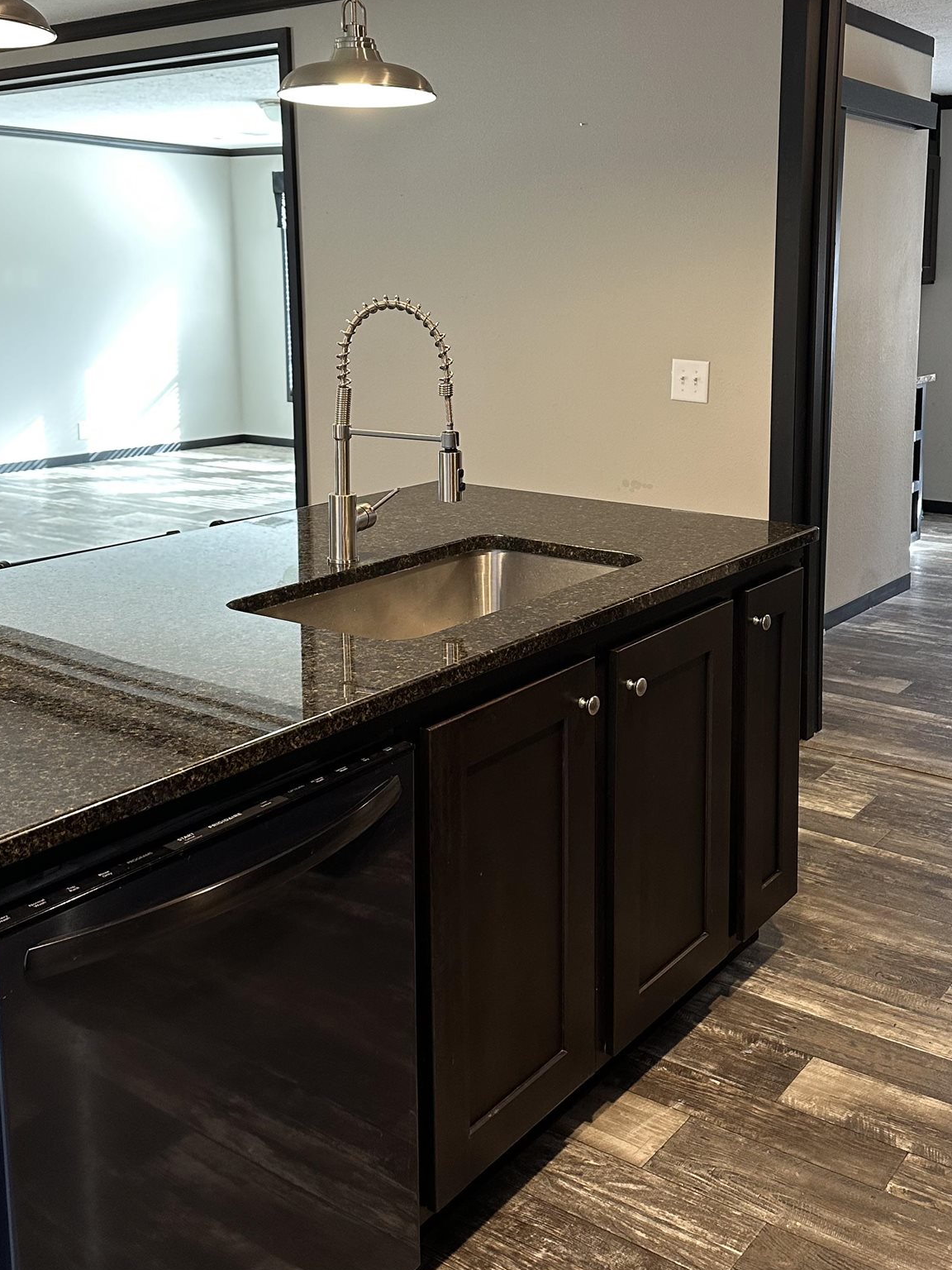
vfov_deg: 50.8
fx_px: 1320
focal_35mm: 36
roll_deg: -0.4
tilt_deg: -7.4
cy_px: 473
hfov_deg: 39.4
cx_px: 587
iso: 200
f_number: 1.78
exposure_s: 1/60
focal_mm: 6.86
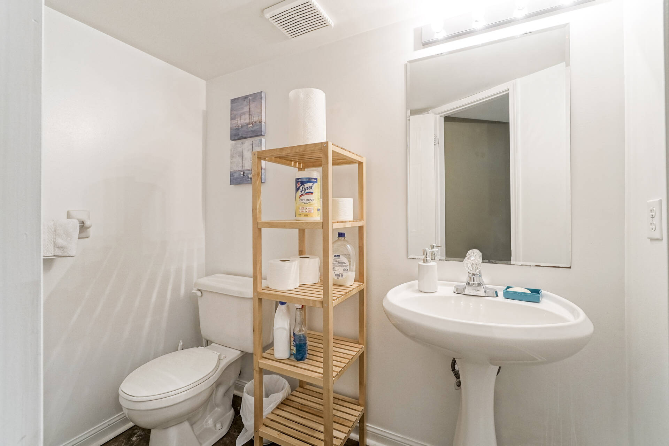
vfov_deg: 77.3
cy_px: 223
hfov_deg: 100.4
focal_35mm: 15
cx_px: 334
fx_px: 279
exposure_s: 1/20
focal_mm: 10
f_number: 7.1
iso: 800
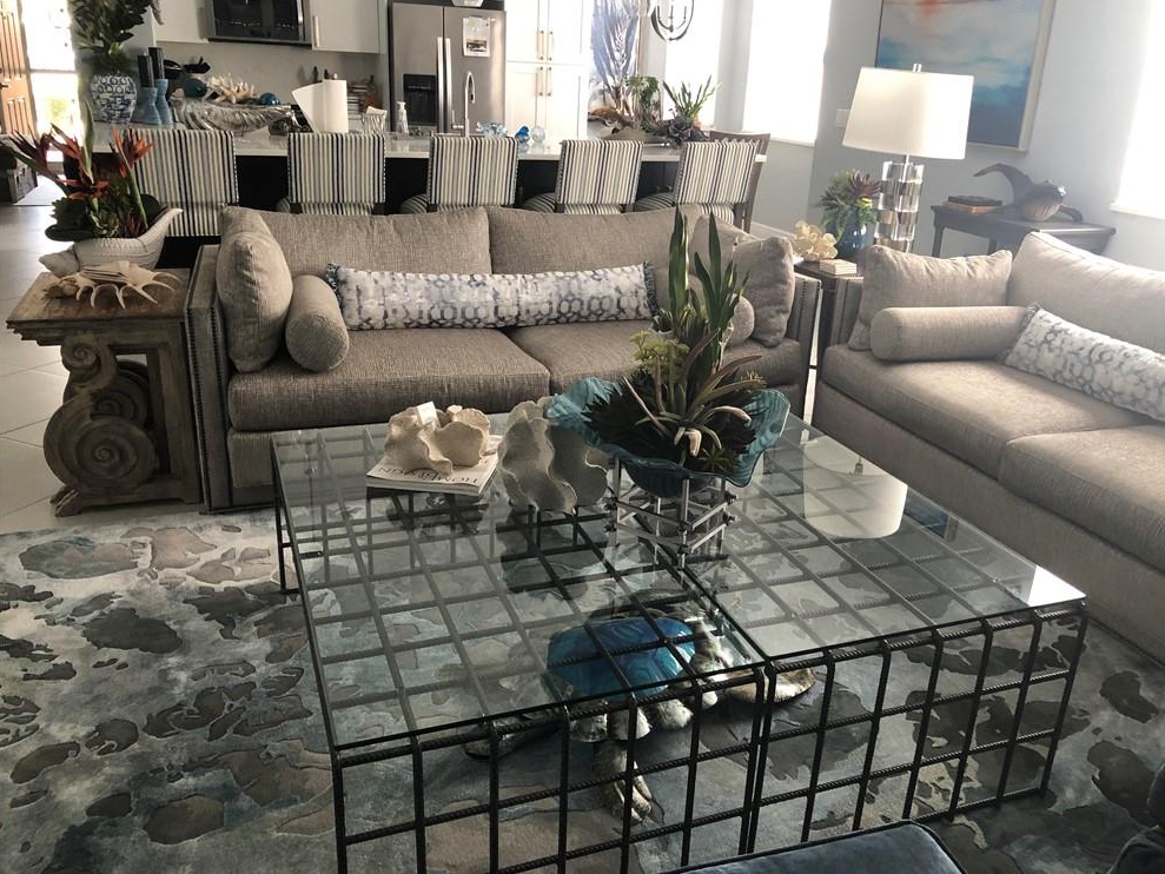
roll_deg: -2.8
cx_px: 601
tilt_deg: -21.4
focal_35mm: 29
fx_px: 976
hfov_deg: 61.6
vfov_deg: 48.2
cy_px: 441
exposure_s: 1/15
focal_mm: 3.99
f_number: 1.8
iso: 50
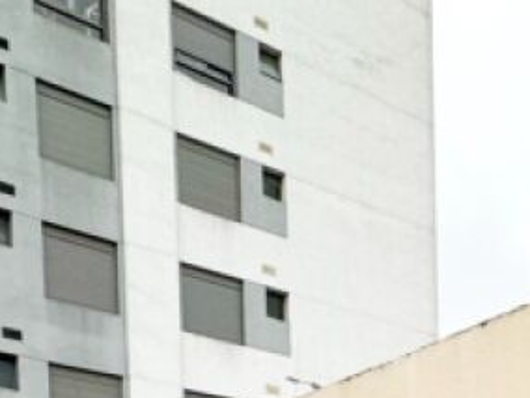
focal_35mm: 63
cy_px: 732
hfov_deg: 27.8
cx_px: 595
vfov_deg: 18.1
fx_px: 965
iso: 40
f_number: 2.2
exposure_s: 1/255
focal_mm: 2.22
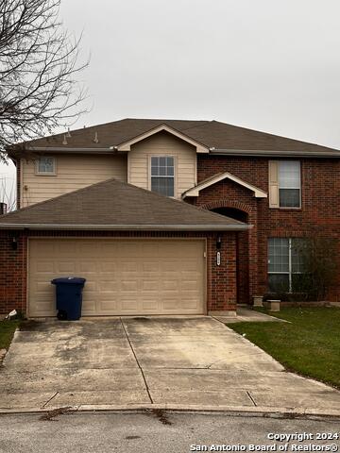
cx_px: 170
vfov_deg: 39.7
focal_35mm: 48
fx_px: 629
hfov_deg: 30.3
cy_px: 226
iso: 64
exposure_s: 1/324
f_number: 1.78
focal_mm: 6.86
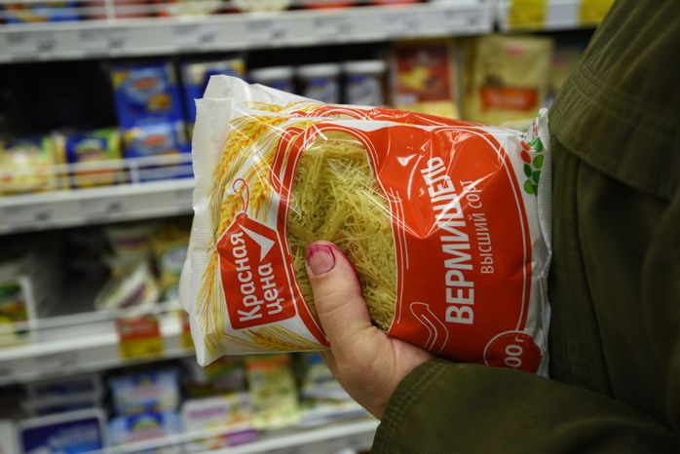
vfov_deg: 37.9
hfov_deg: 54.4
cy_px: 227
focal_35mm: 35
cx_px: 340
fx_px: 661
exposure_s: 1/200
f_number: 4
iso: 1000
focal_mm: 35
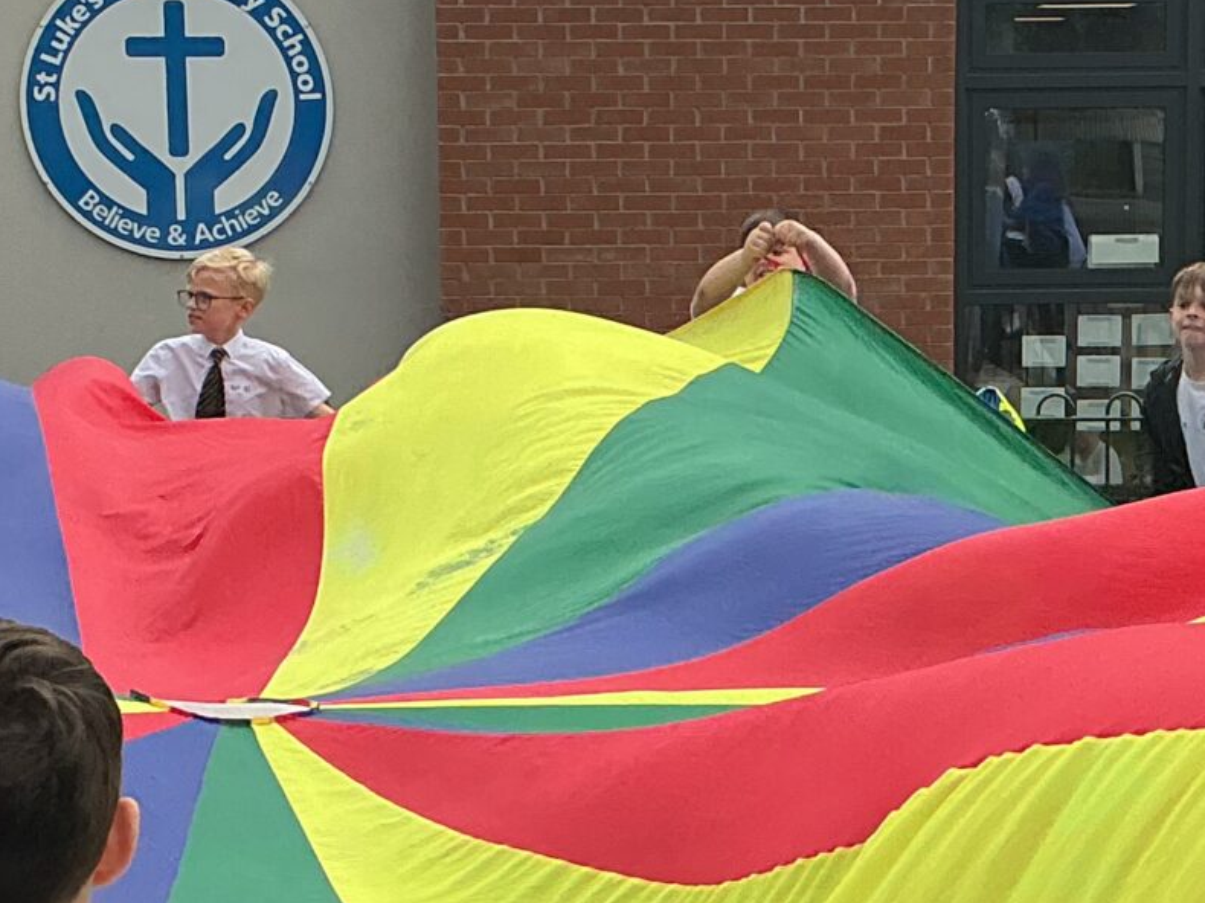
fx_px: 3271
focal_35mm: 94
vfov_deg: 15.7
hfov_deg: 20.8
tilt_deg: -7.1
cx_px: 790
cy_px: 470
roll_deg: +0.3
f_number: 1.8
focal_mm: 3
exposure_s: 1/1848
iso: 25
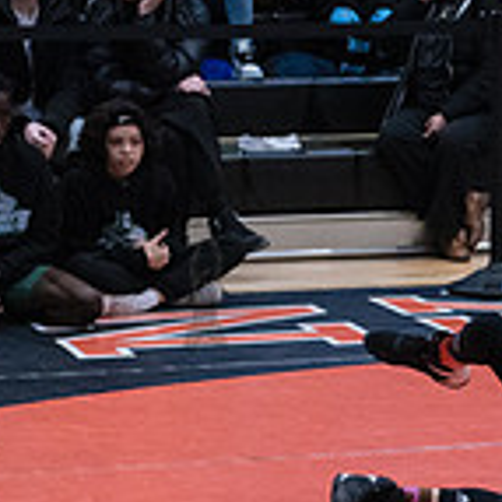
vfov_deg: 8.7
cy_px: 458
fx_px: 3281
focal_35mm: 200
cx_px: 656
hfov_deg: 8.6
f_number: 3.2
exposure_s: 1/640
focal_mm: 58
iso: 8000
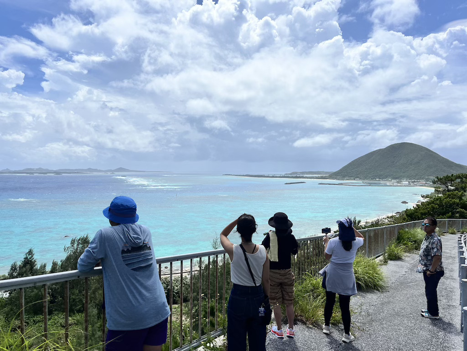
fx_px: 351
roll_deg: -0.3
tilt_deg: -1.6
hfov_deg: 67.3
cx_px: 234
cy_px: 176
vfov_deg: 53.1
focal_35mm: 26
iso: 50
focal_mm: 5.1
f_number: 1.6
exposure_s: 1/10870
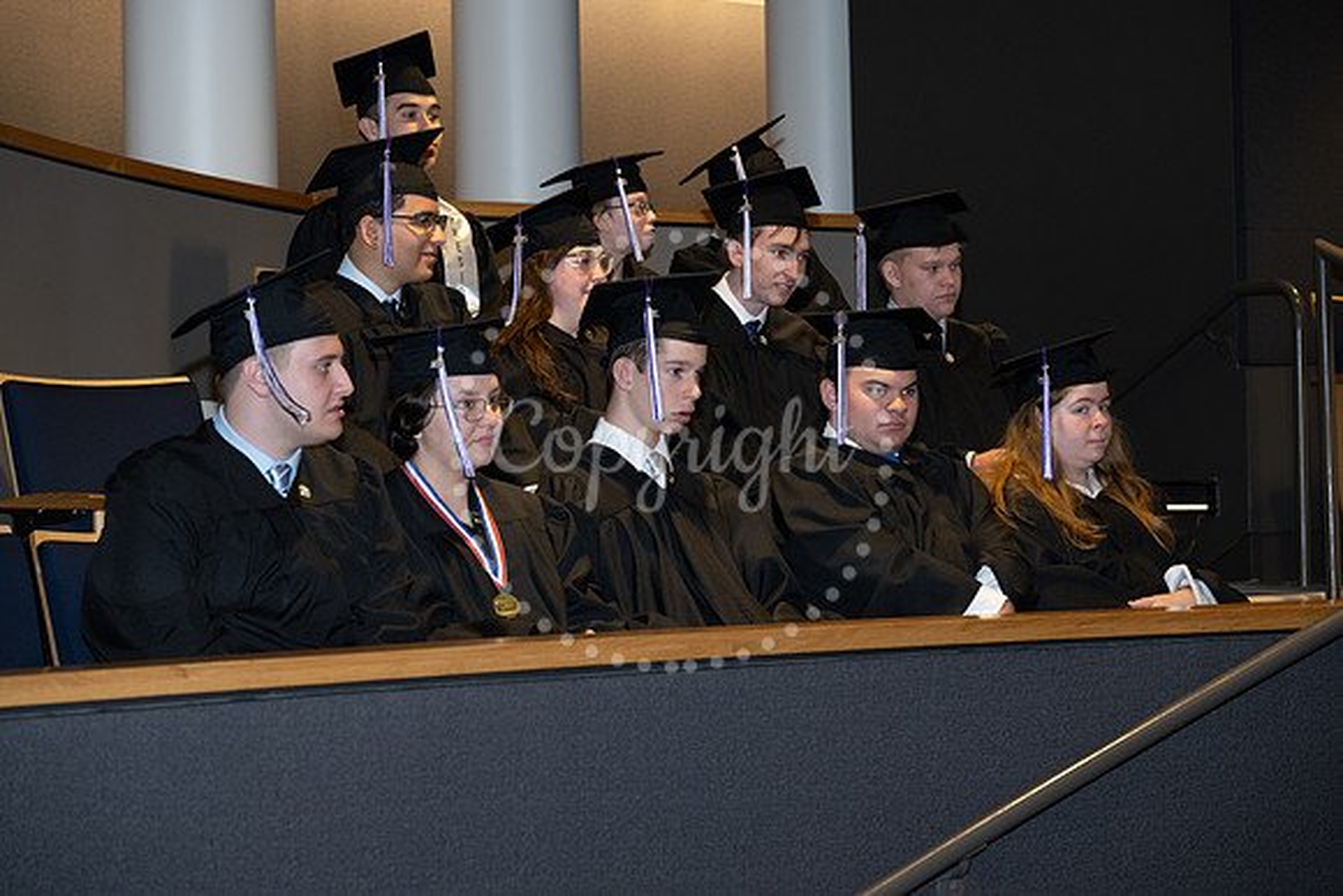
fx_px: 3134
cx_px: 672
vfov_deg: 16.3
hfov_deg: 24.2
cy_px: 448
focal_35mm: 84
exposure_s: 1/80
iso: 1000
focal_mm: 84
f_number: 5
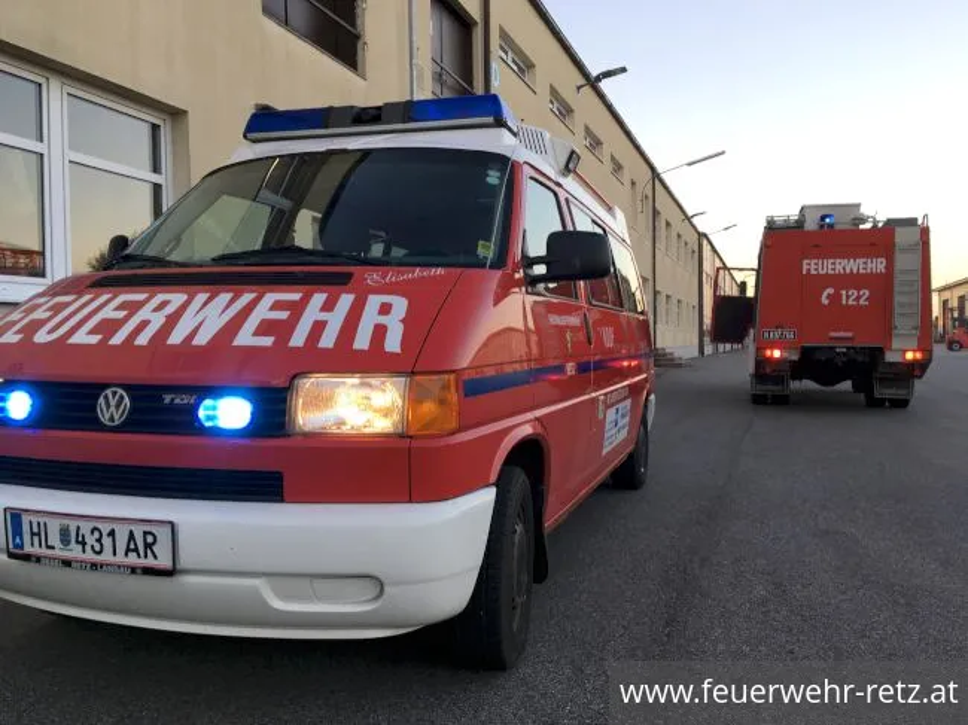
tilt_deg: -1.8
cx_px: 484
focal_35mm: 29
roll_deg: +0.9
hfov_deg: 61.7
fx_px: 811
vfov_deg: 48.2
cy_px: 362
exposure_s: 1/100
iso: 32
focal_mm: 4.15
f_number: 2.2
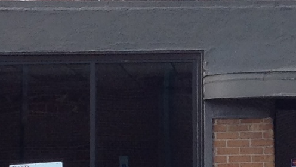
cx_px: 327
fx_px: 1562
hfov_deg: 10.7
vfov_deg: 6.1
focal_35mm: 199
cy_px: 42
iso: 50
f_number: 2.4
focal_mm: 4.28
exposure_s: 1/432
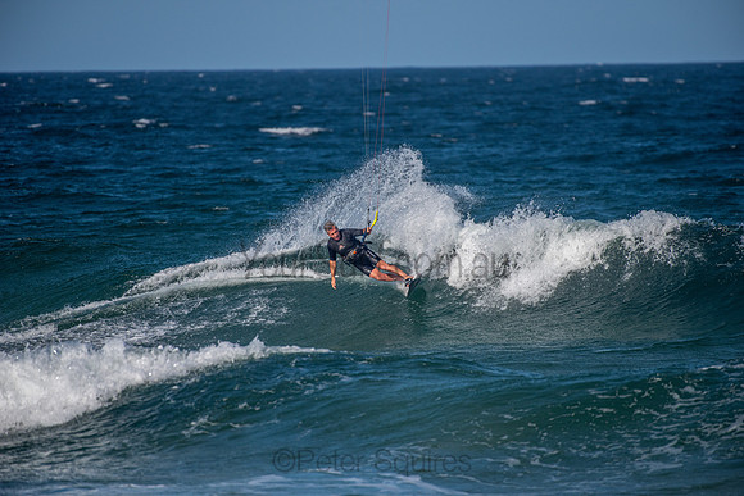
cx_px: 372
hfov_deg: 4.1
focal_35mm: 500
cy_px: 248
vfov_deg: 2.8
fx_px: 10335
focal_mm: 500
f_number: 5.6
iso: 280
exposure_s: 1/4000
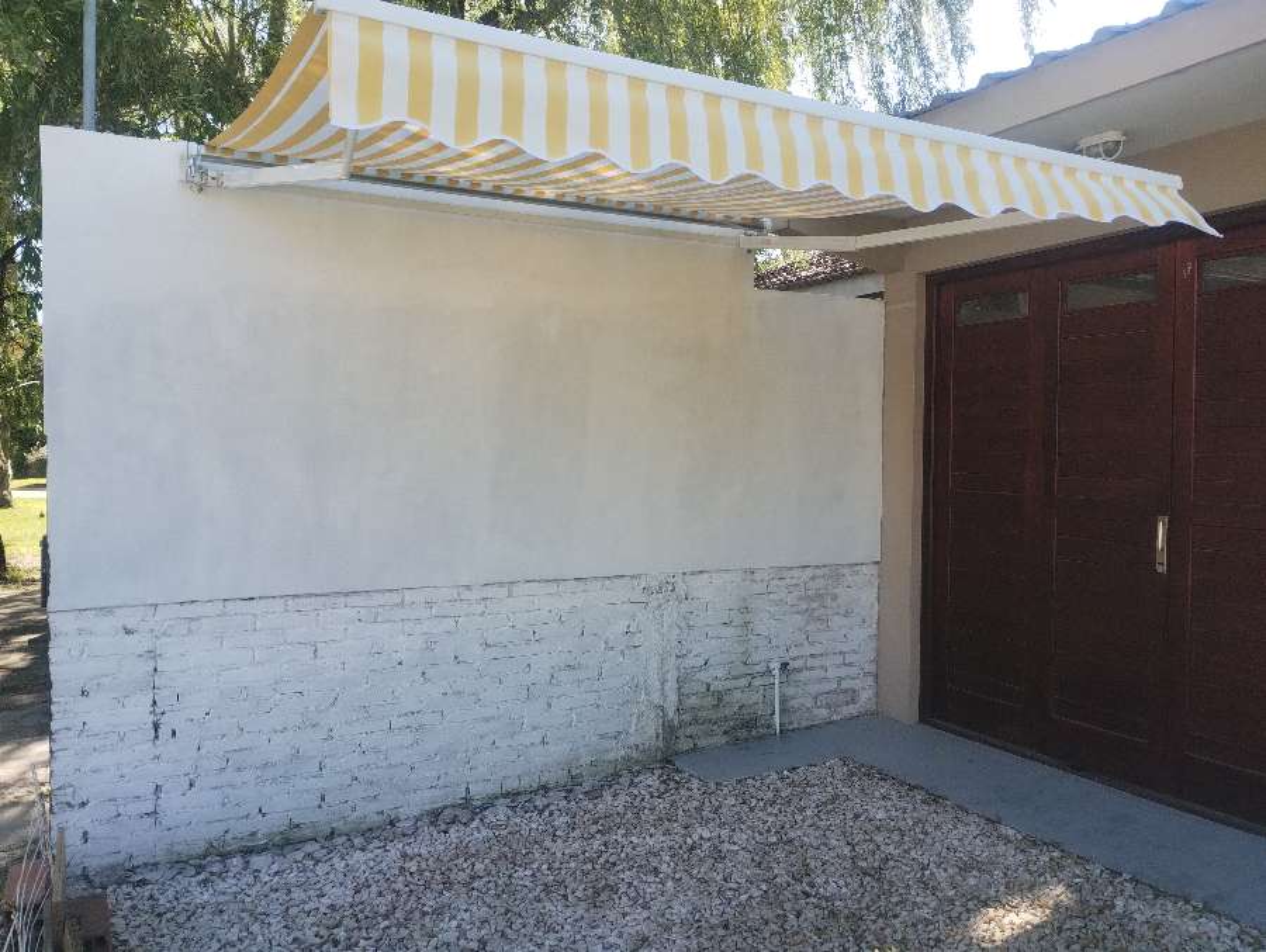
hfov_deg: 63.4
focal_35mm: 28
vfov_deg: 49.8
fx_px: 1025
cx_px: 633
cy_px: 476
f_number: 1.8
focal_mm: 4.27
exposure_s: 1/191
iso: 100
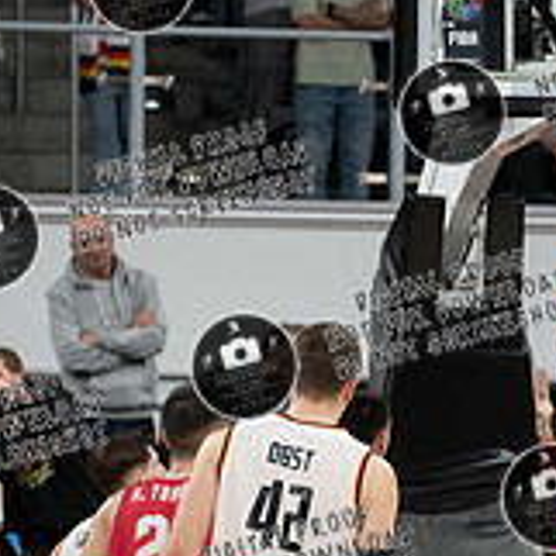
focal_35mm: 521
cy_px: 303
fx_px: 9468
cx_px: 881
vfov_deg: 3.4
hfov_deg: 3.4
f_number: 3.5
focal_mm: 145
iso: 1600
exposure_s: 1/1000
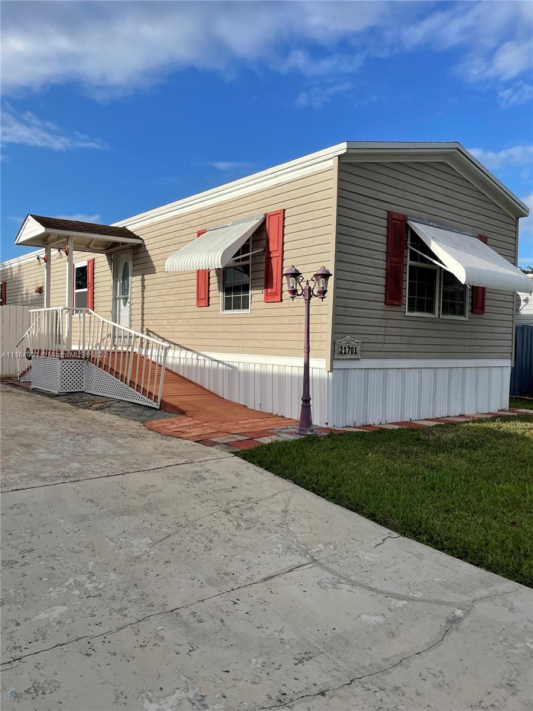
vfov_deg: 67.3
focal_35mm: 26
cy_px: 356
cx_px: 266
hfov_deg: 53.1
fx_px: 534
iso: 32
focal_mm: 4.2
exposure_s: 1/3300
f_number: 1.6
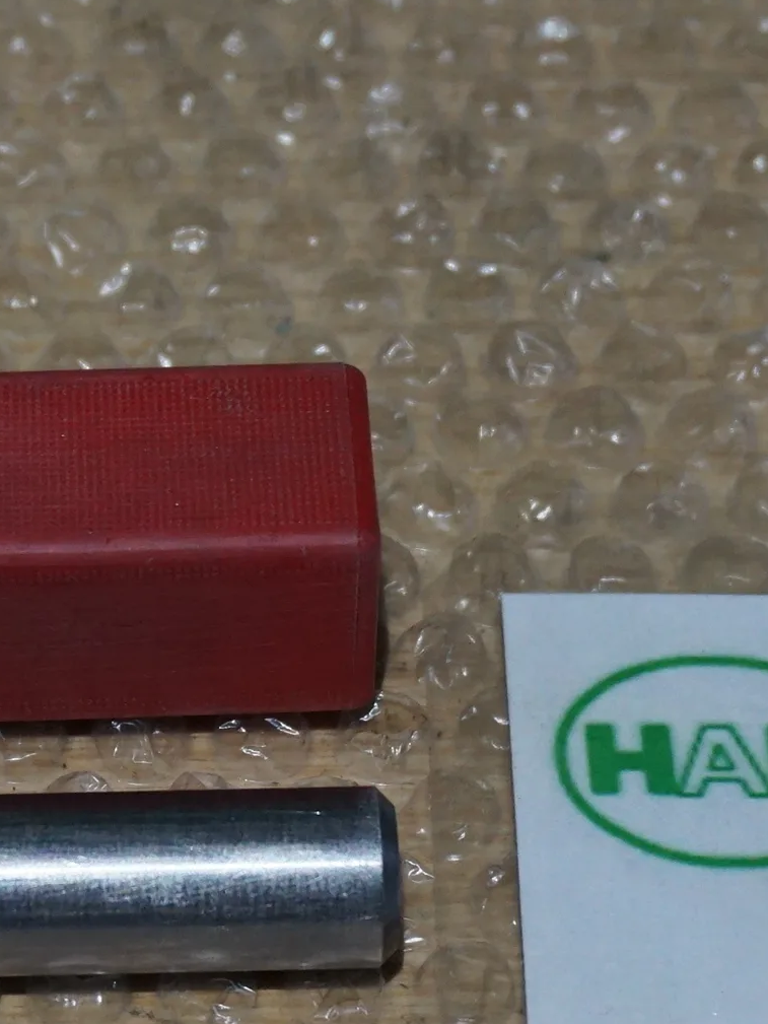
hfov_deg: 11.1
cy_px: 734
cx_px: 209
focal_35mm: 133
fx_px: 3934
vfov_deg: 14.8
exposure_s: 1/60
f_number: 5
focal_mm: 34
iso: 1250
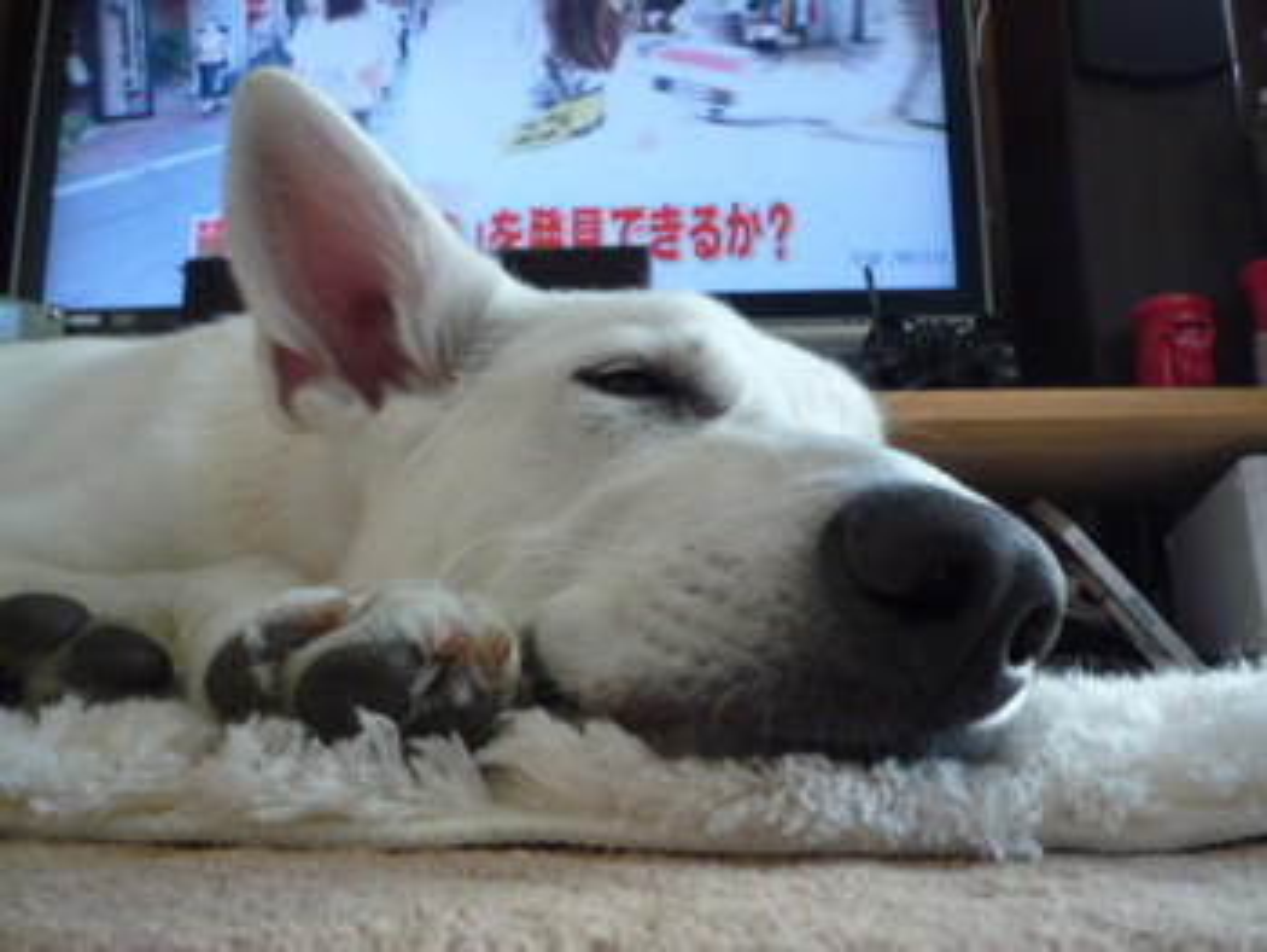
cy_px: 476
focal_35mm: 33
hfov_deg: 55.3
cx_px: 634
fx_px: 1209
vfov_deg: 43.0
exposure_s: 1/20
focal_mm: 5.8
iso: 400
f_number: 3.6
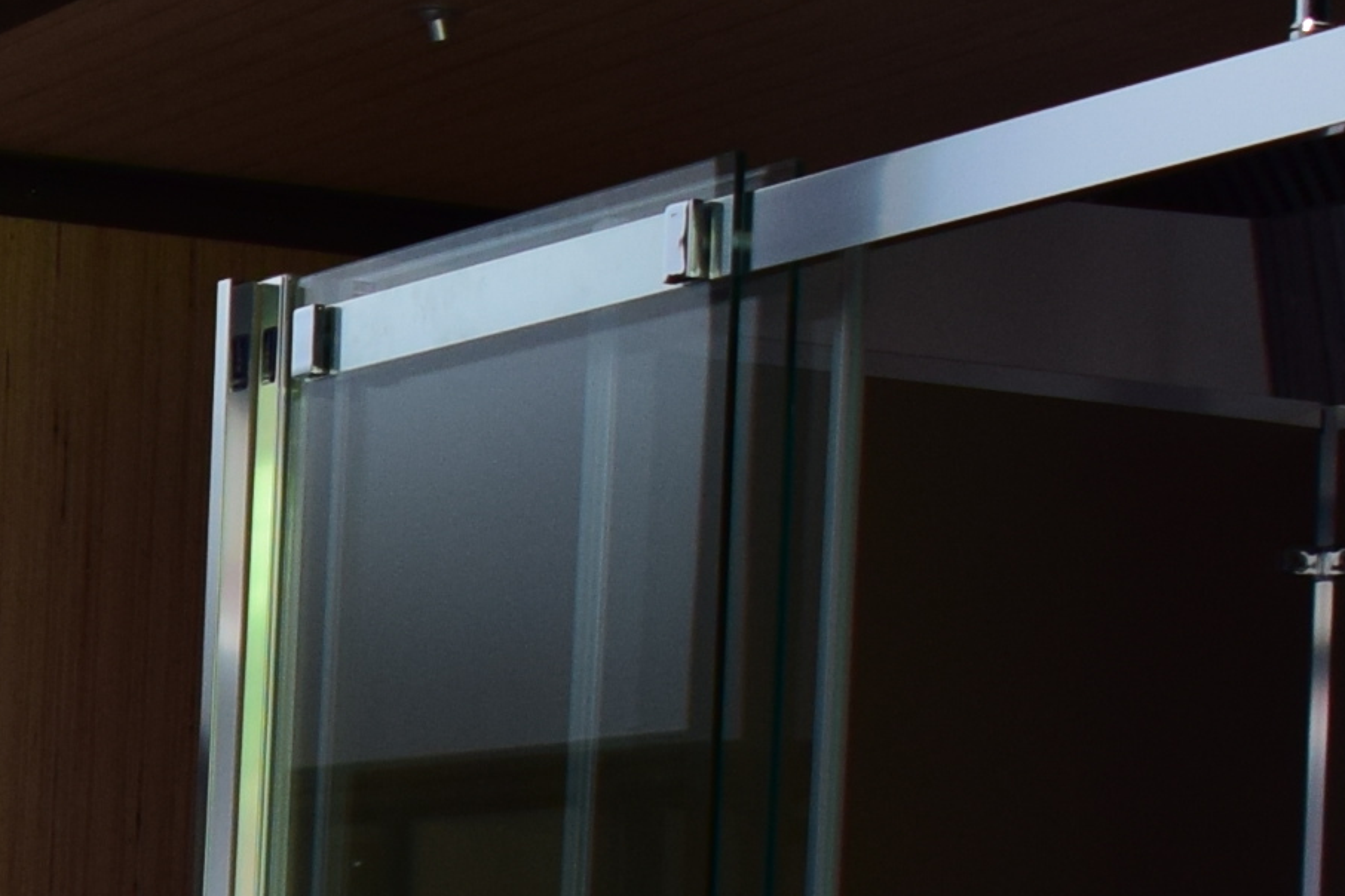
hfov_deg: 14.2
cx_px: -759
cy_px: 1256
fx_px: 5006
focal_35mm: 134
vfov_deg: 10.0
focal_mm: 18
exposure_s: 1/160
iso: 400
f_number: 3.5
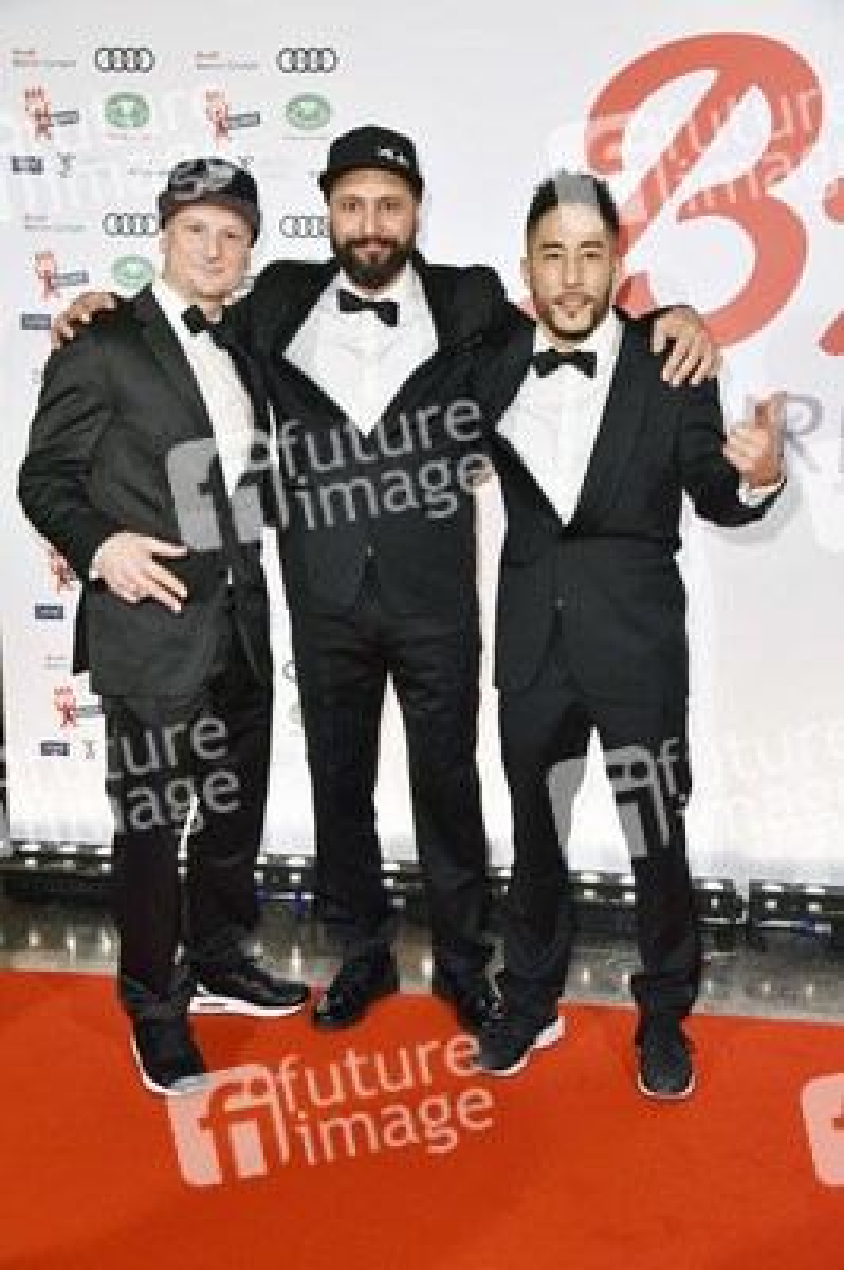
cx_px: 422
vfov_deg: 50.7
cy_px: 635
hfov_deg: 35.0
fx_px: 1339
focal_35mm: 38
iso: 2500
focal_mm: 38
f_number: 6.3
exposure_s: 1/125
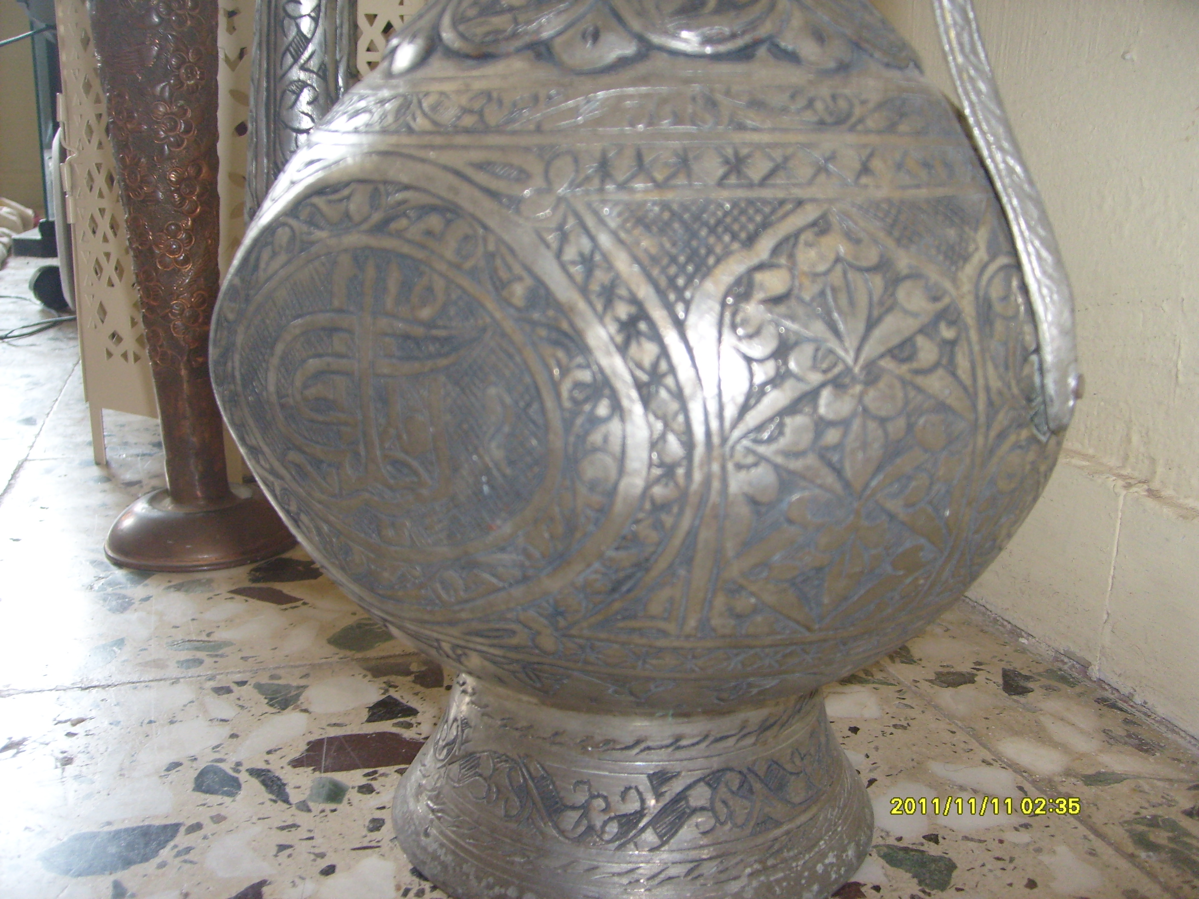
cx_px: 600
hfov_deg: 52.6
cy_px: 450
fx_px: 1212
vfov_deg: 40.7
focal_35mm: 35
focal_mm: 5.8
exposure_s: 1/45
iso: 100
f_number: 2.8
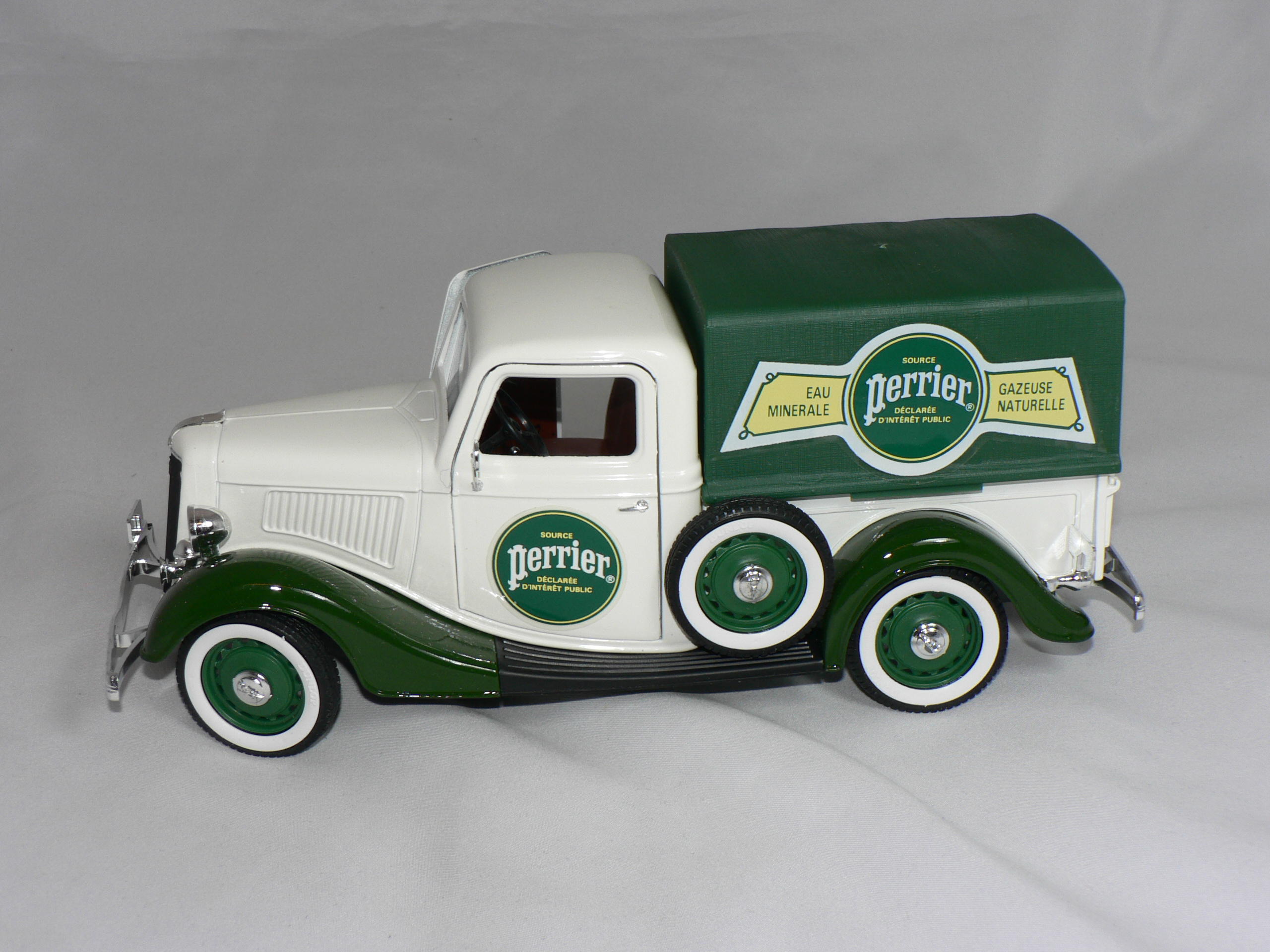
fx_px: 1724
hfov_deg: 40.4
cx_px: 635
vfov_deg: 30.9
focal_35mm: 47
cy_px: 476
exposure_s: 1/60
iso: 80
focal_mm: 7.9
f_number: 4
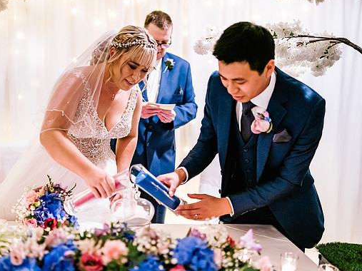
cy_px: 135
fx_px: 418
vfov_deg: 35.9
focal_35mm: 40
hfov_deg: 46.7
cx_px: 158
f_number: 1.4
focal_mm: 35
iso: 3200
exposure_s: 1/250
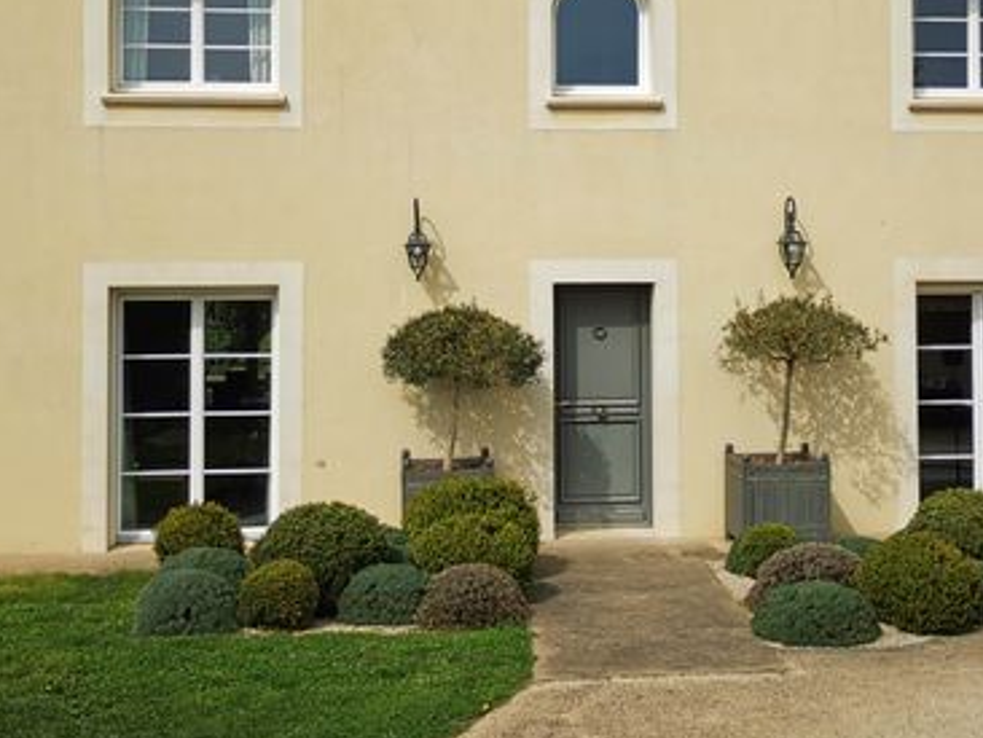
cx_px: 569
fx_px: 1677
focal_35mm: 59
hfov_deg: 32.6
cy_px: 201
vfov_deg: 24.6
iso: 50
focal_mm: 5.58
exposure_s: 1/4367
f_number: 1.8
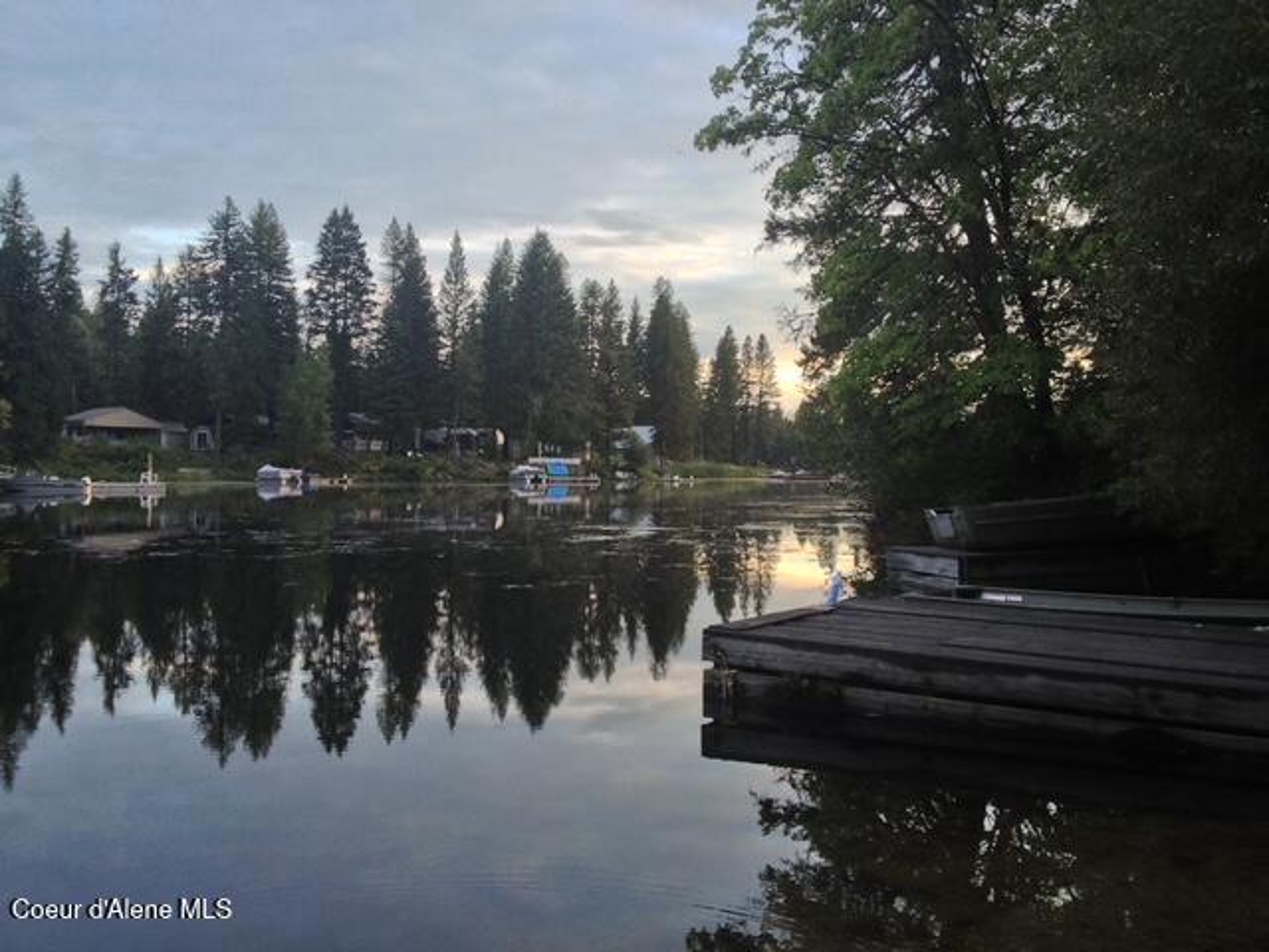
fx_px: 1283
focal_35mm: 35
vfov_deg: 40.7
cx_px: 634
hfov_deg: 52.6
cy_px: 476
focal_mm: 4.28
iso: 64
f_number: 2.4
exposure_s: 1/120
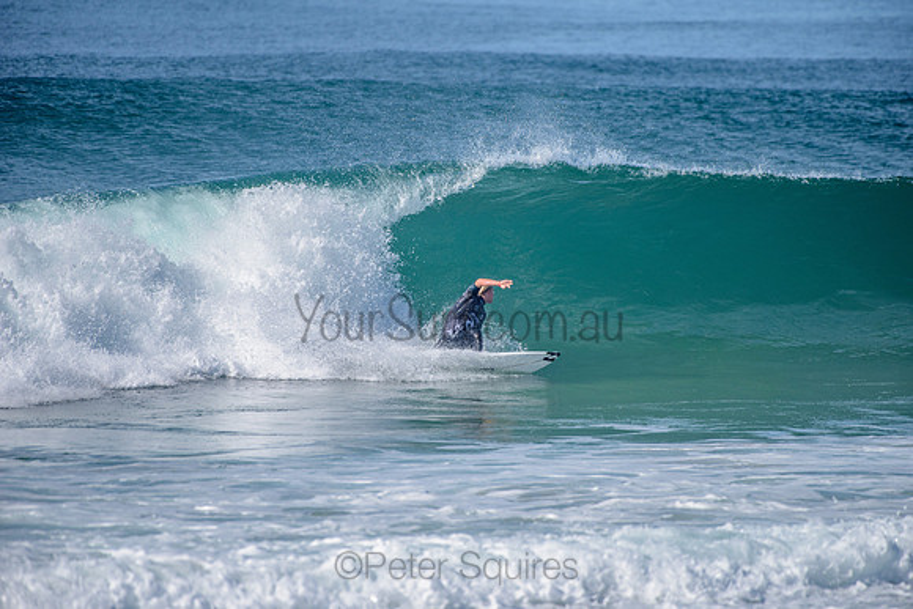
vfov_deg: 2.8
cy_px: 304
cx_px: 456
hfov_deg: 4.1
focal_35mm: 500
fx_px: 12683
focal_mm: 500
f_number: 5.6
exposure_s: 1/2500
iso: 200
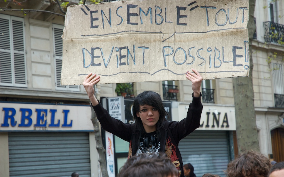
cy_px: 87
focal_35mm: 100
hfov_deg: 20.9
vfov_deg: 13.1
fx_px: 770
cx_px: 142
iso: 200
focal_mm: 65
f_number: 4.5
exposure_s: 1/200
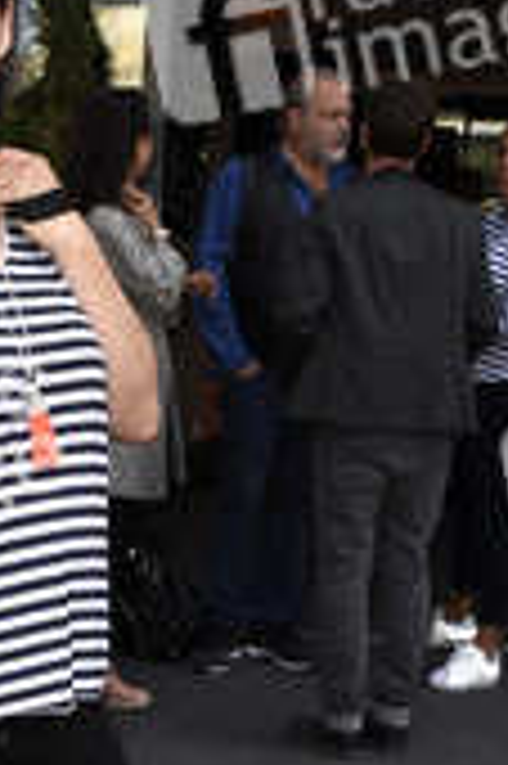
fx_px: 2018
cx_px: -36
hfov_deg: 14.1
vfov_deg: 21.0
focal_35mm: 95
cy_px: 693
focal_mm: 27
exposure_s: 1/100
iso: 100
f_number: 6.3
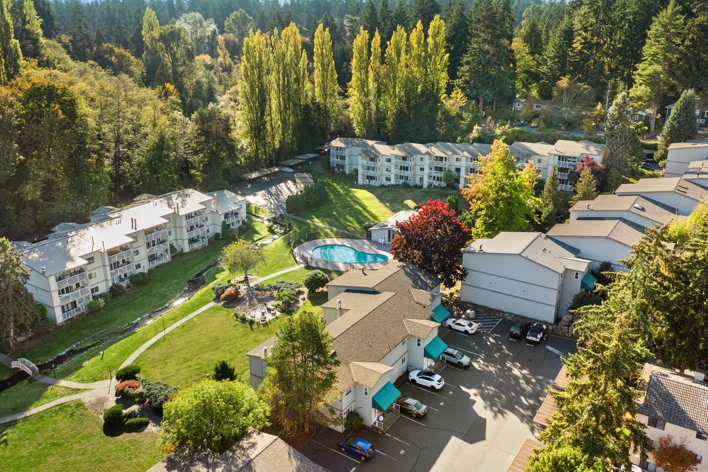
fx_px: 570
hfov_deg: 63.7
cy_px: 239
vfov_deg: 44.9
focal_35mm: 29
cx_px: 361
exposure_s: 1/60
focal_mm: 10.26
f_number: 3.2
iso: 100
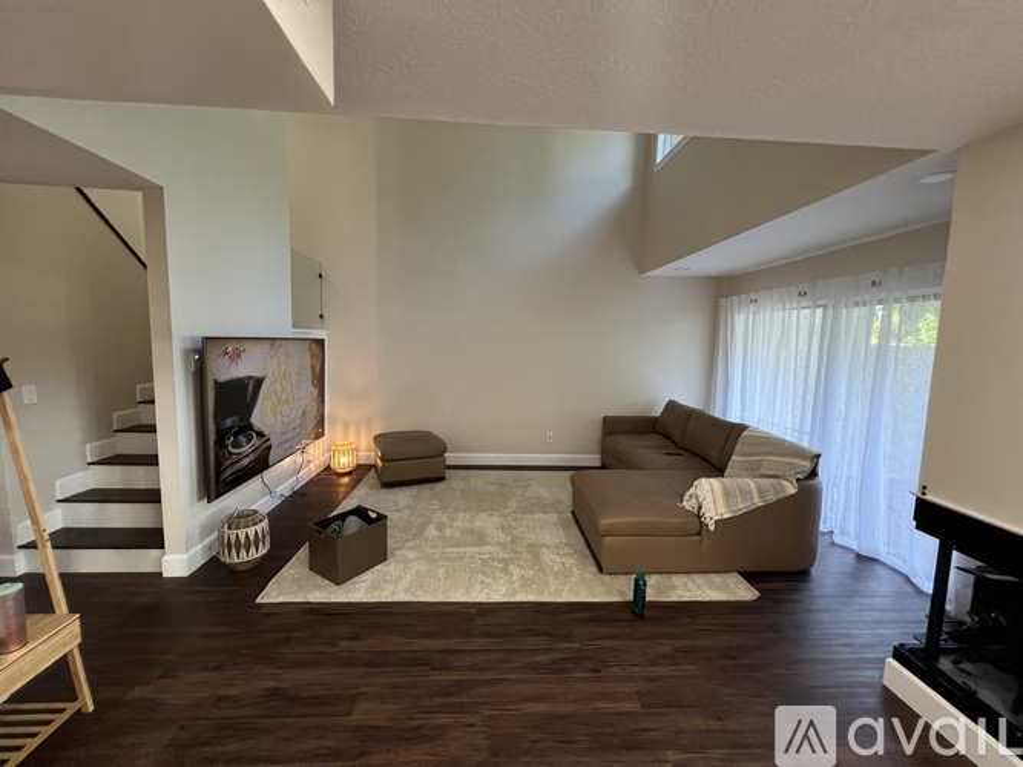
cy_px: 384
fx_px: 384
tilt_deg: -6.3
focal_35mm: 13
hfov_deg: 106.2
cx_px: 512
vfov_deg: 89.9
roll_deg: -1.4
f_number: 1.8
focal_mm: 1.57
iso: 250
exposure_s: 1/120
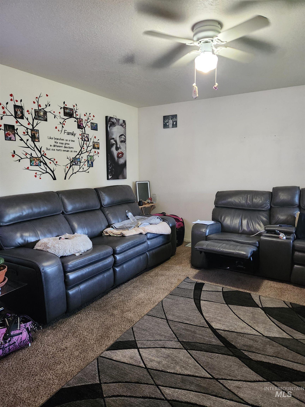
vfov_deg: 73.9
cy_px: 204
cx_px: 152
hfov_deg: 58.9
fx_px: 270
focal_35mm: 23
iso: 800
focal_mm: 5.4
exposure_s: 1/120
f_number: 1.8
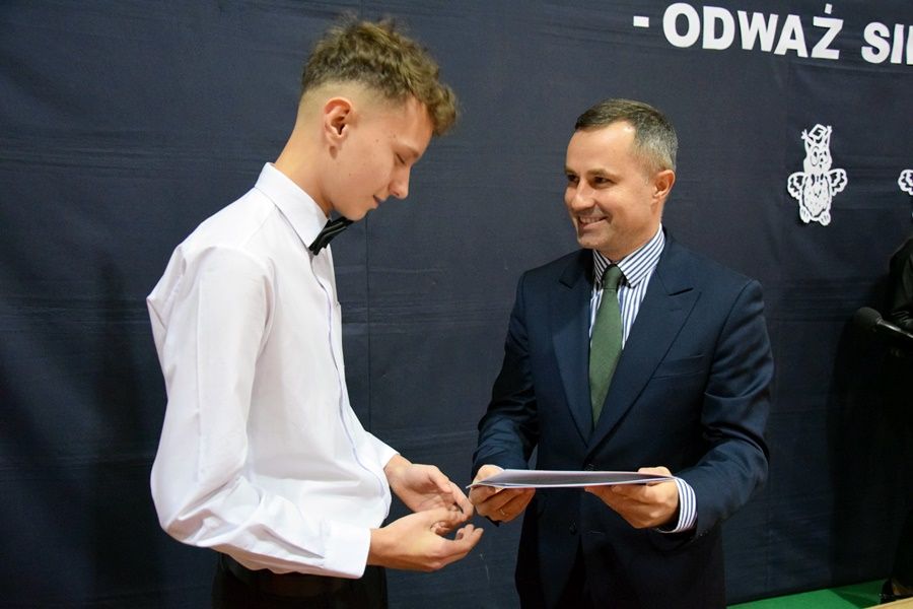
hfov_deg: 59.5
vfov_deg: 41.7
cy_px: 304
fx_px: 799
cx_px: 456
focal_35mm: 32
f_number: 3.8
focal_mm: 21
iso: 3200
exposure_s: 1/80
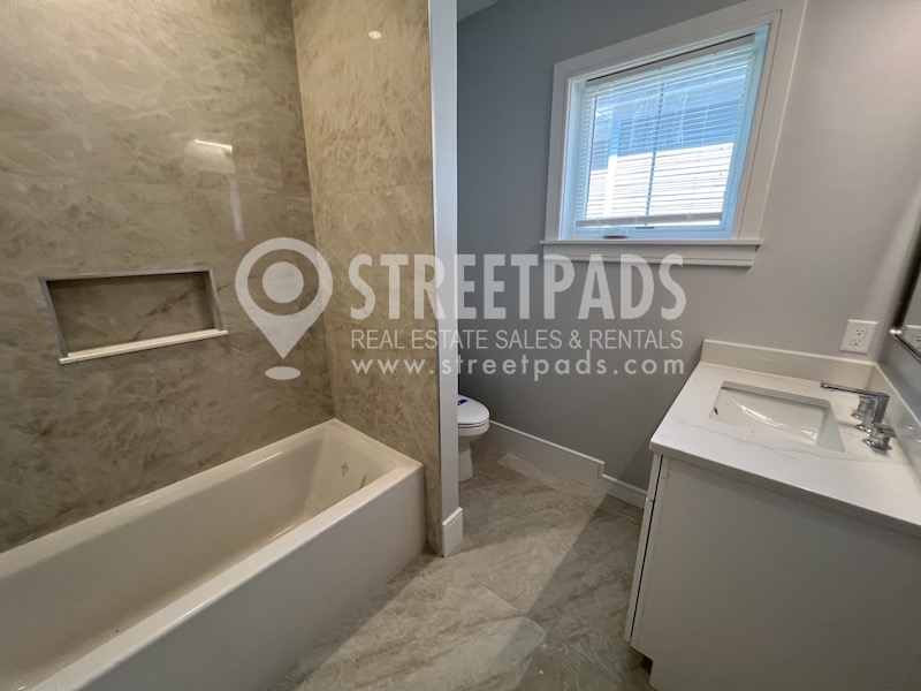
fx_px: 346
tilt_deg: -15.7
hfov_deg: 106.2
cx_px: 460
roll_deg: +0.7
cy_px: 346
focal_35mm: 13
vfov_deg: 89.9
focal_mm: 1.57
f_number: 1.8
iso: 250
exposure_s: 1/120
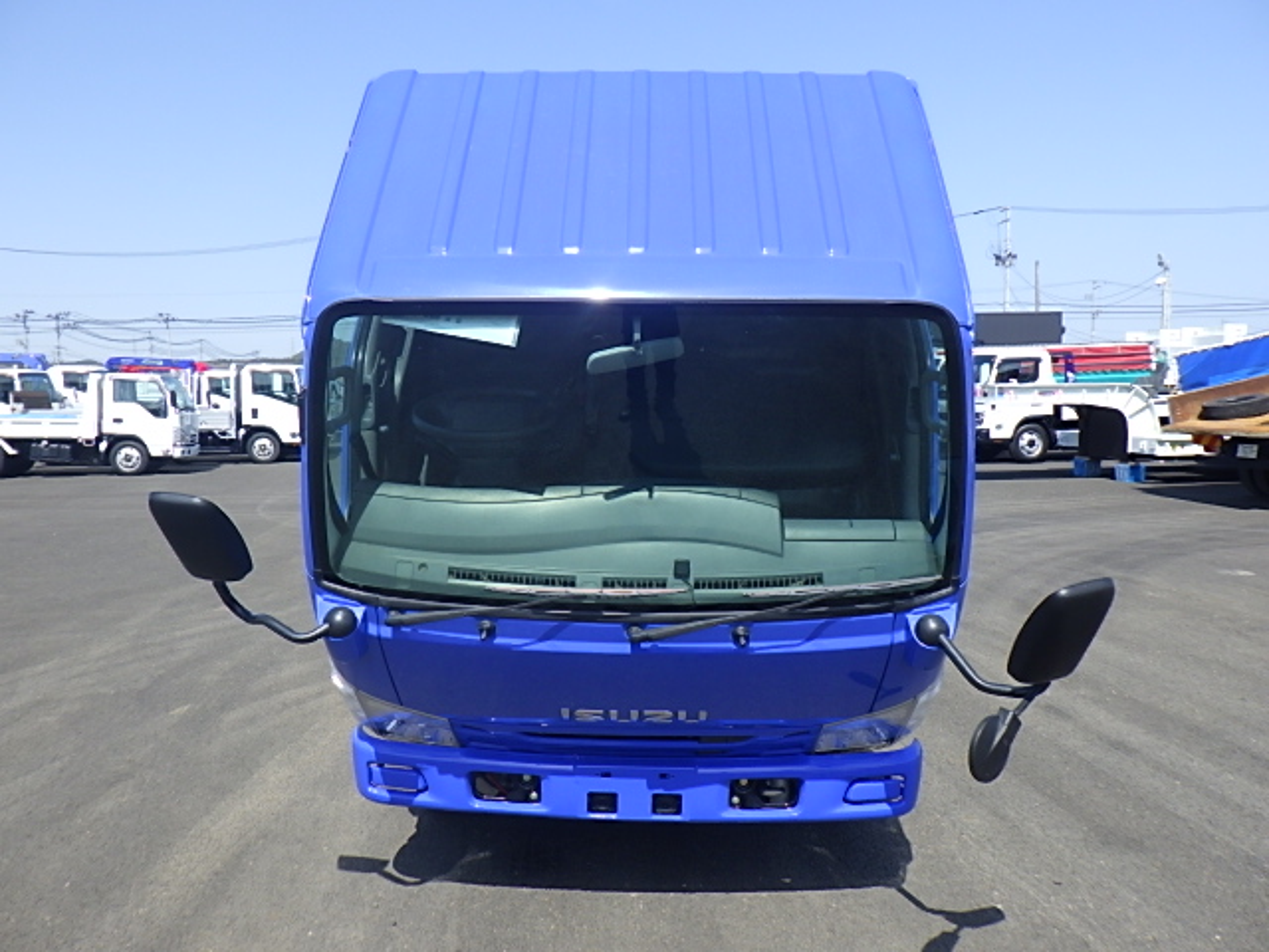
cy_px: 476
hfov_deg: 63.4
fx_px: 1026
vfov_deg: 49.7
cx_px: 634
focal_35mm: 28
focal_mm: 5
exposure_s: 1/640
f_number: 4.2
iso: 125
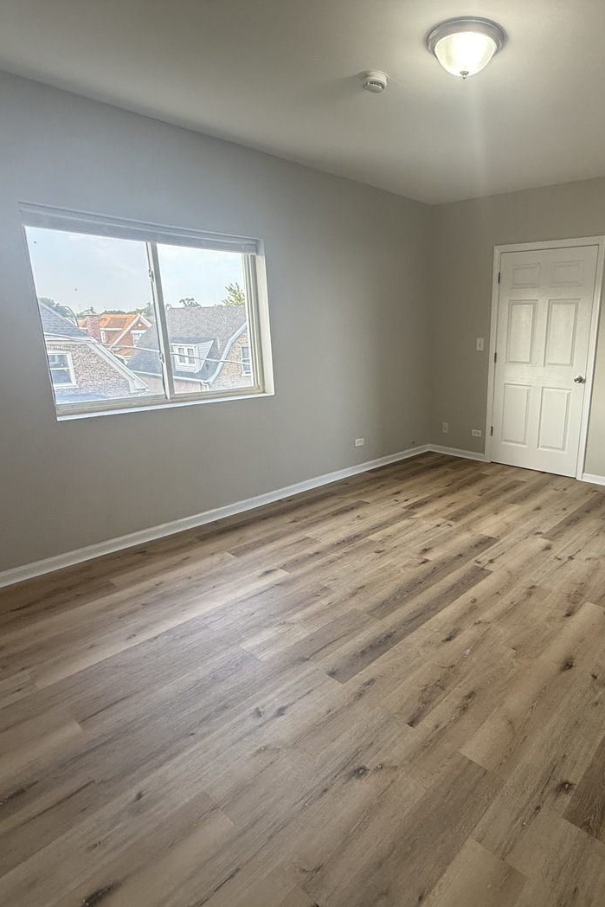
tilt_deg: -11.7
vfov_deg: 84.0
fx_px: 504
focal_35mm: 20
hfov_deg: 60.0
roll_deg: -0.6
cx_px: 418
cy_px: 461
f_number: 2.2
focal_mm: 2.22
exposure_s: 1/120
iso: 200
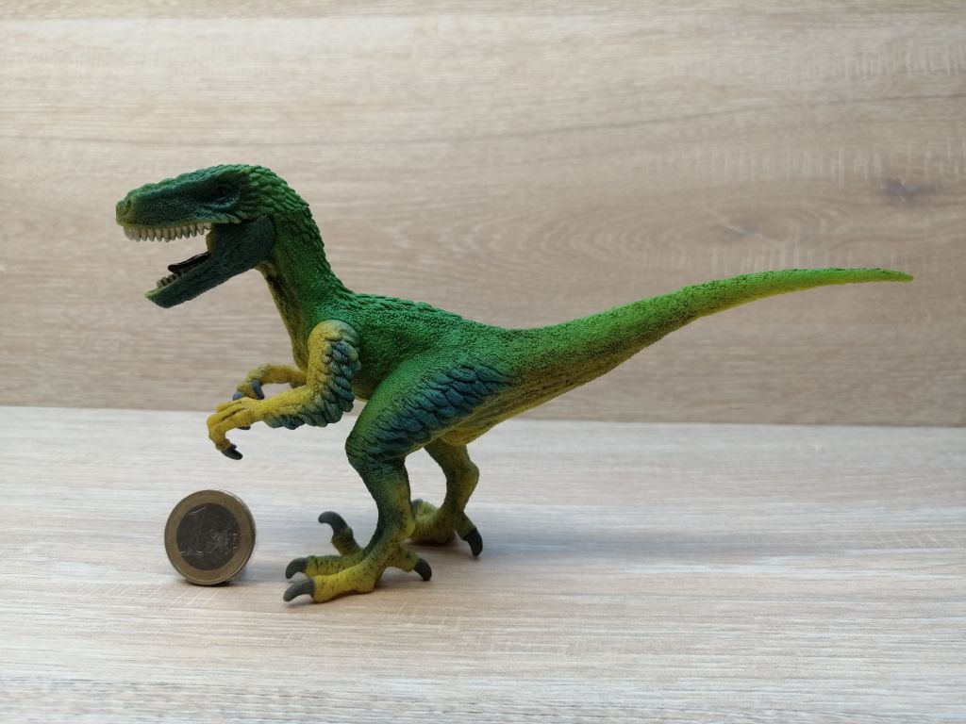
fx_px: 753
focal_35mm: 27
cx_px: 483
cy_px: 362
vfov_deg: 51.4
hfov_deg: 65.3
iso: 64
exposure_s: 1/100
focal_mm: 3.95
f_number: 1.8
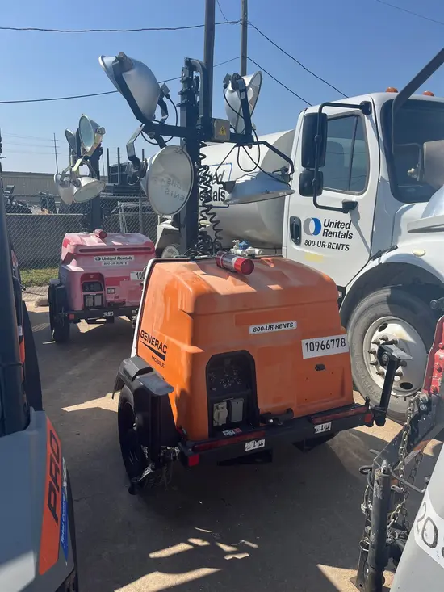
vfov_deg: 67.3
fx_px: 445
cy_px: 296
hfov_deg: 53.1
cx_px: 222
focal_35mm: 26
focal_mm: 5.1
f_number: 1.6
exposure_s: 1/3623
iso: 50
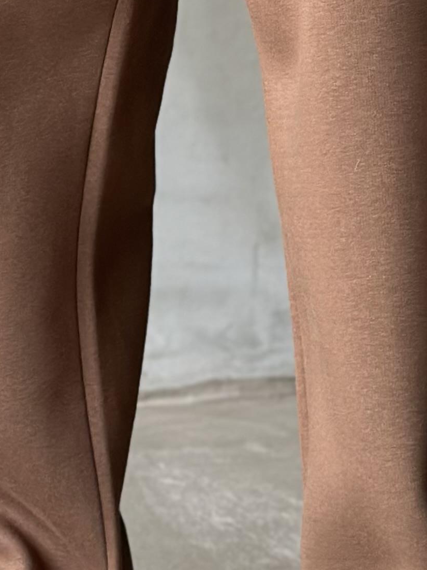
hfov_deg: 8.4
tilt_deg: +2.4
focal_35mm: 176
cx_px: 192
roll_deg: -0.8
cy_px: -238
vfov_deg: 10.9
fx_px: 2895
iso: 125
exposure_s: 1/60
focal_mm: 6.86
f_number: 1.78
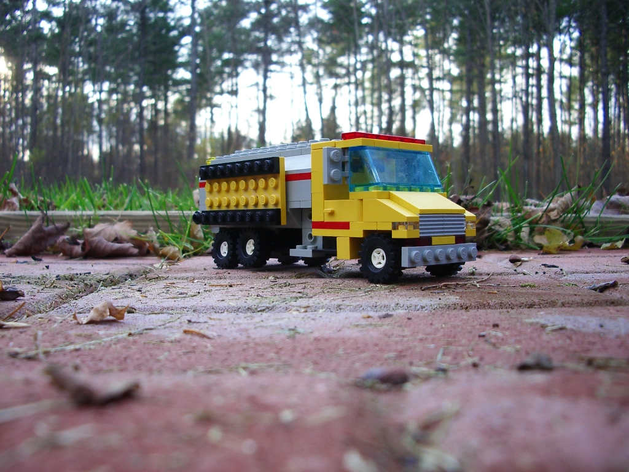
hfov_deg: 52.6
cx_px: 314
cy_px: 236
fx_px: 636
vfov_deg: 40.7
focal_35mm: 35
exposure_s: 1/125
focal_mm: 5.8
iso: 100
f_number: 2.6
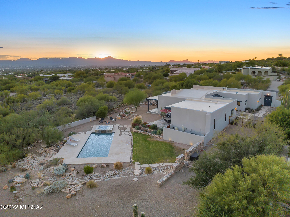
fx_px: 201
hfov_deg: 71.6
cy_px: 108
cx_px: 145
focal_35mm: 24
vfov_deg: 56.8
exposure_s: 1/320
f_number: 2.8
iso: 220
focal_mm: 12.29
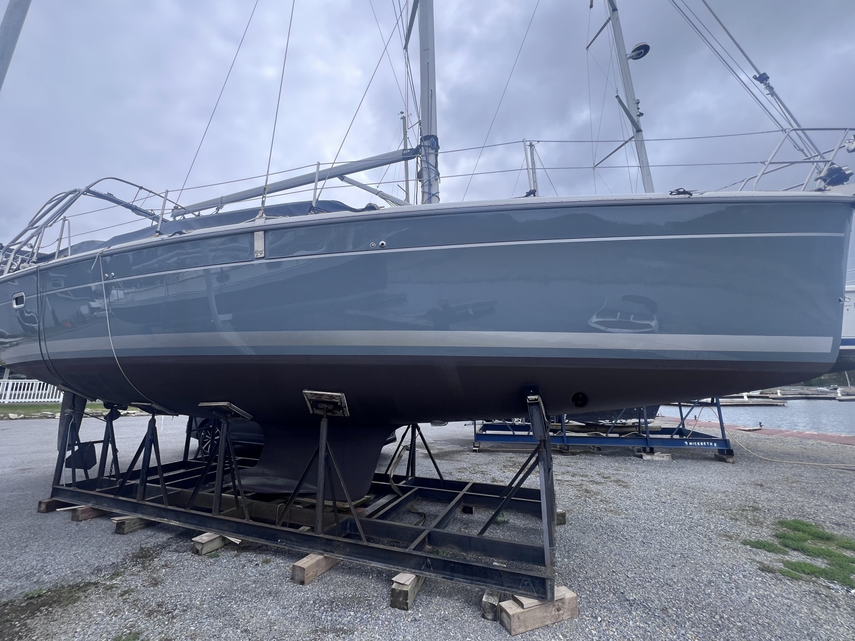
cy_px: 307
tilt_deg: +11.6
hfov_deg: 102.0
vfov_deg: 85.6
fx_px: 346
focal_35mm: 14
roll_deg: +0.3
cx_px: 413
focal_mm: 1.57
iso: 32
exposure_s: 1/1277
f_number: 1.8
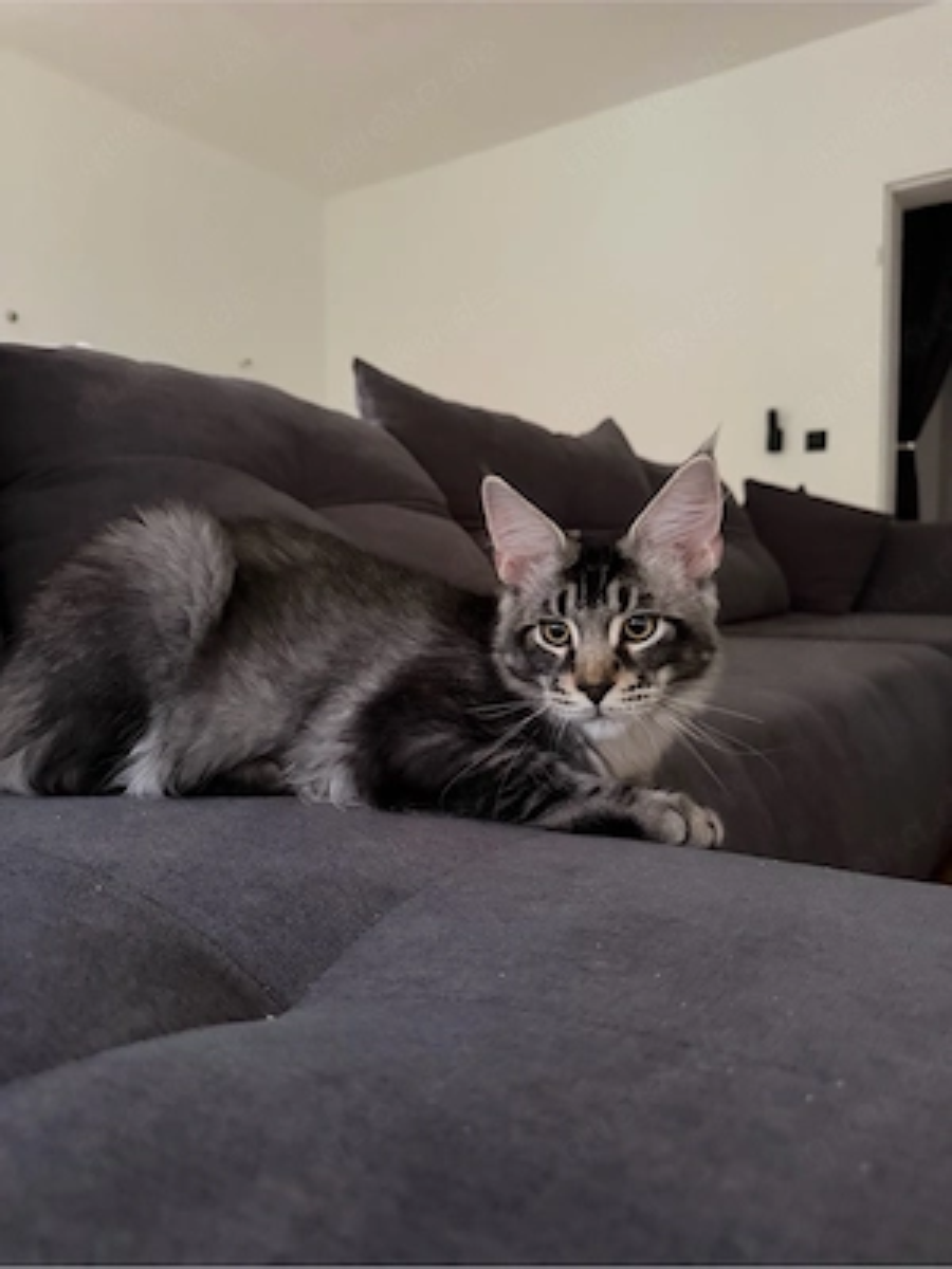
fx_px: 880
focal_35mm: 24
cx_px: 476
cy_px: 634
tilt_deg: -4.4
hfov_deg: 56.8
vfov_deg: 71.6
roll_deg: +0.2
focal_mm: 6.76
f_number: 1.78
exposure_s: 1/30
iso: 1000
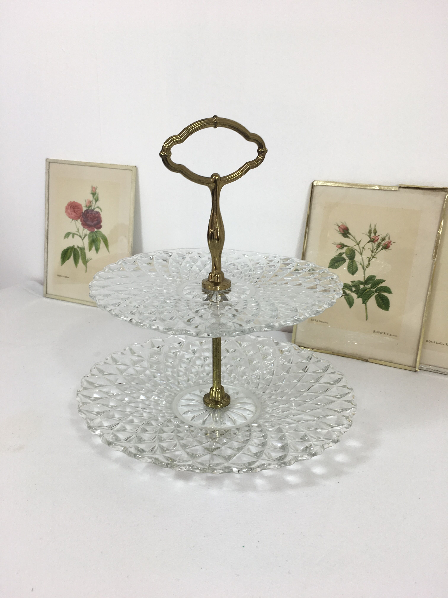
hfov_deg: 48.2
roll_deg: -2.7
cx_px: 224
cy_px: 299
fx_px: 500
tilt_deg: -18.3
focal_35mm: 29
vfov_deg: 61.7
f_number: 2.2
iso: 25
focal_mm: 4.15
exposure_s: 1/50
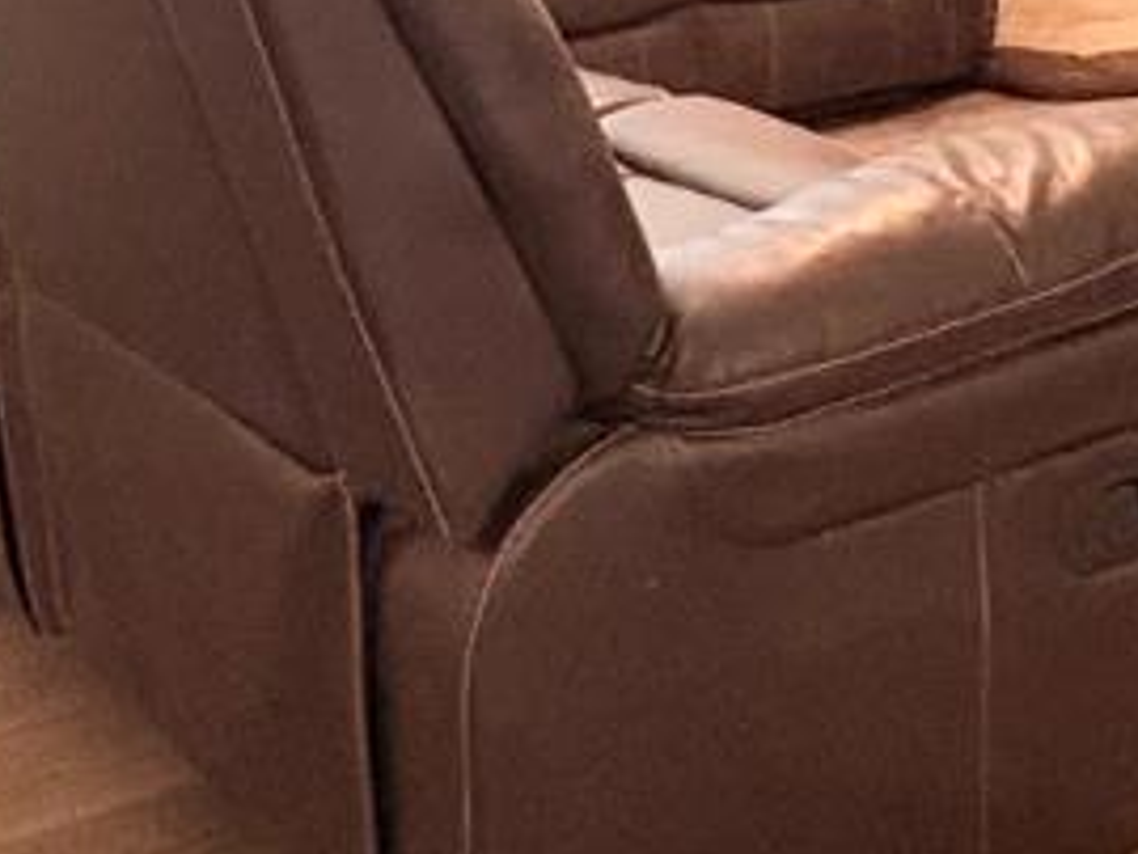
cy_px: -416
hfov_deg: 25.0
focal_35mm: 78
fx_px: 2565
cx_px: 542
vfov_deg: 17.1
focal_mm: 2.22
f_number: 2.2
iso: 500
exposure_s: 1/60
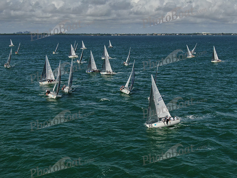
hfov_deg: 39.7
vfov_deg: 30.3
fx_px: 329
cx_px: 118
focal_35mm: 48
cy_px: 89
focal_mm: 8.6
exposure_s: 1/1600
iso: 100
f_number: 3.8
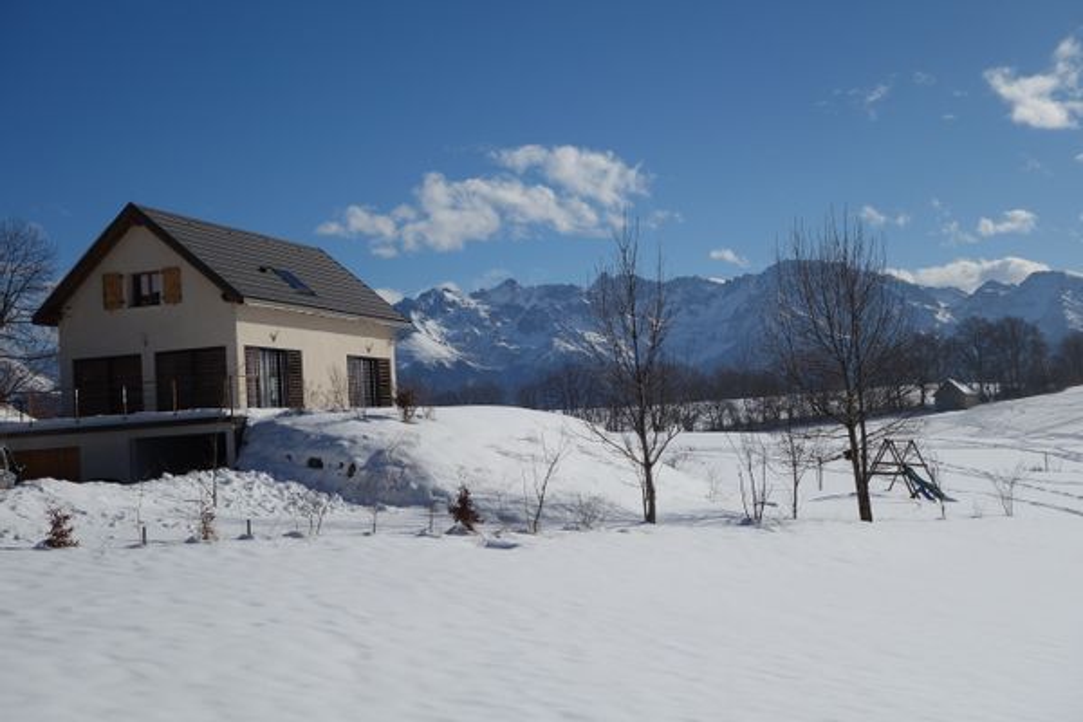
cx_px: 542
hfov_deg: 40.3
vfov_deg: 27.5
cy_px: 361
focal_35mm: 49
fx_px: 1474
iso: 125
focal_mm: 18.23
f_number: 8
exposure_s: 1/1000
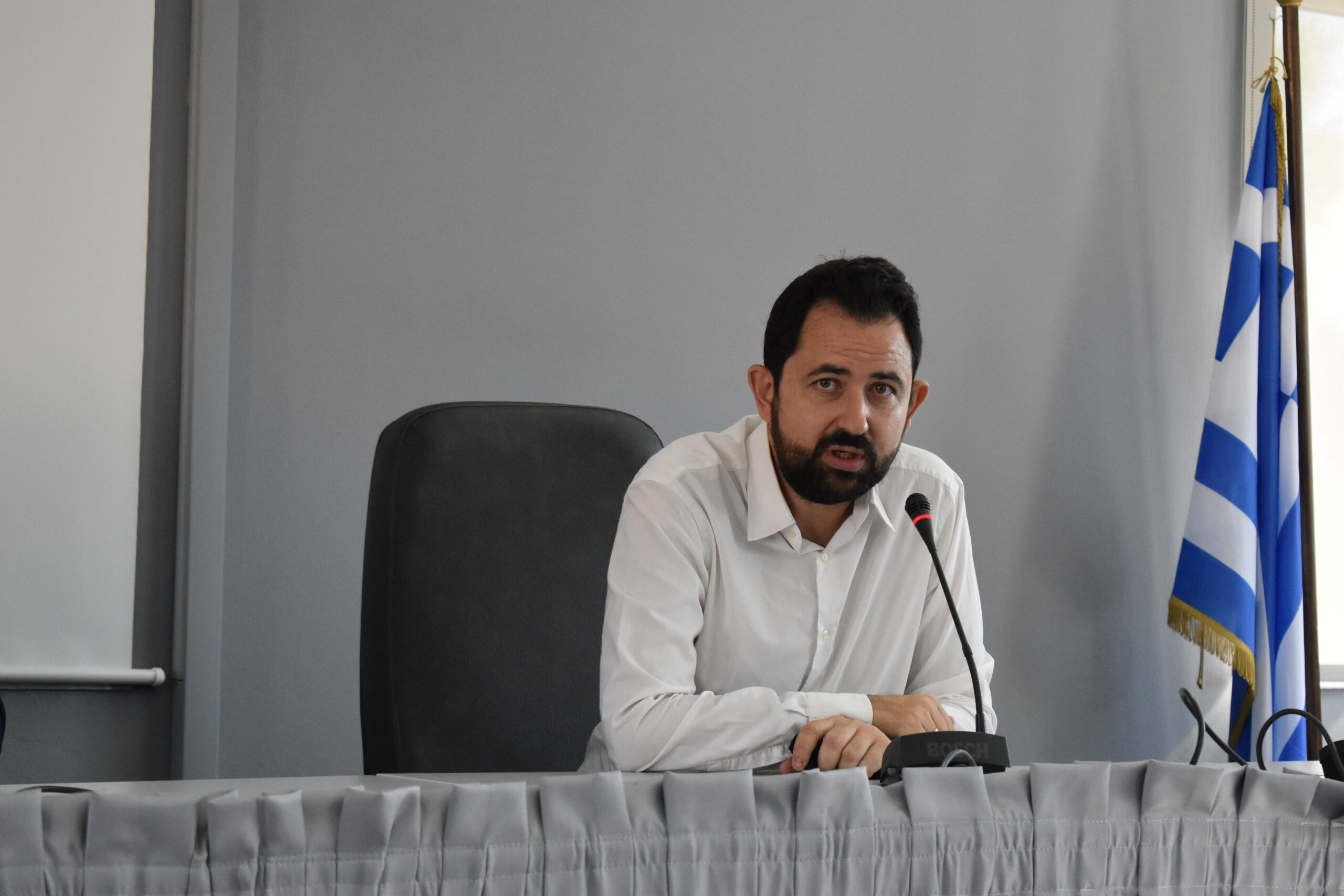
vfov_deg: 16.6
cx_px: 672
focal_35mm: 82
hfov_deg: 24.6
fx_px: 3080
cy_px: 448
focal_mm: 55
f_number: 5.6
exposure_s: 1/400
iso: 3200
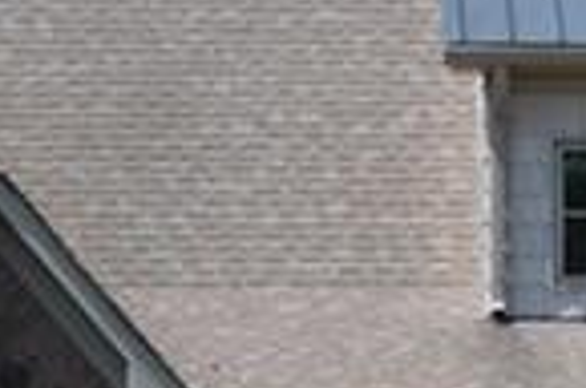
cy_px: 117
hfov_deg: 6.0
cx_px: 731
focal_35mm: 340
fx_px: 5522
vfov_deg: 4.0
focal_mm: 32
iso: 100
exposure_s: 1/200
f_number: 7.1
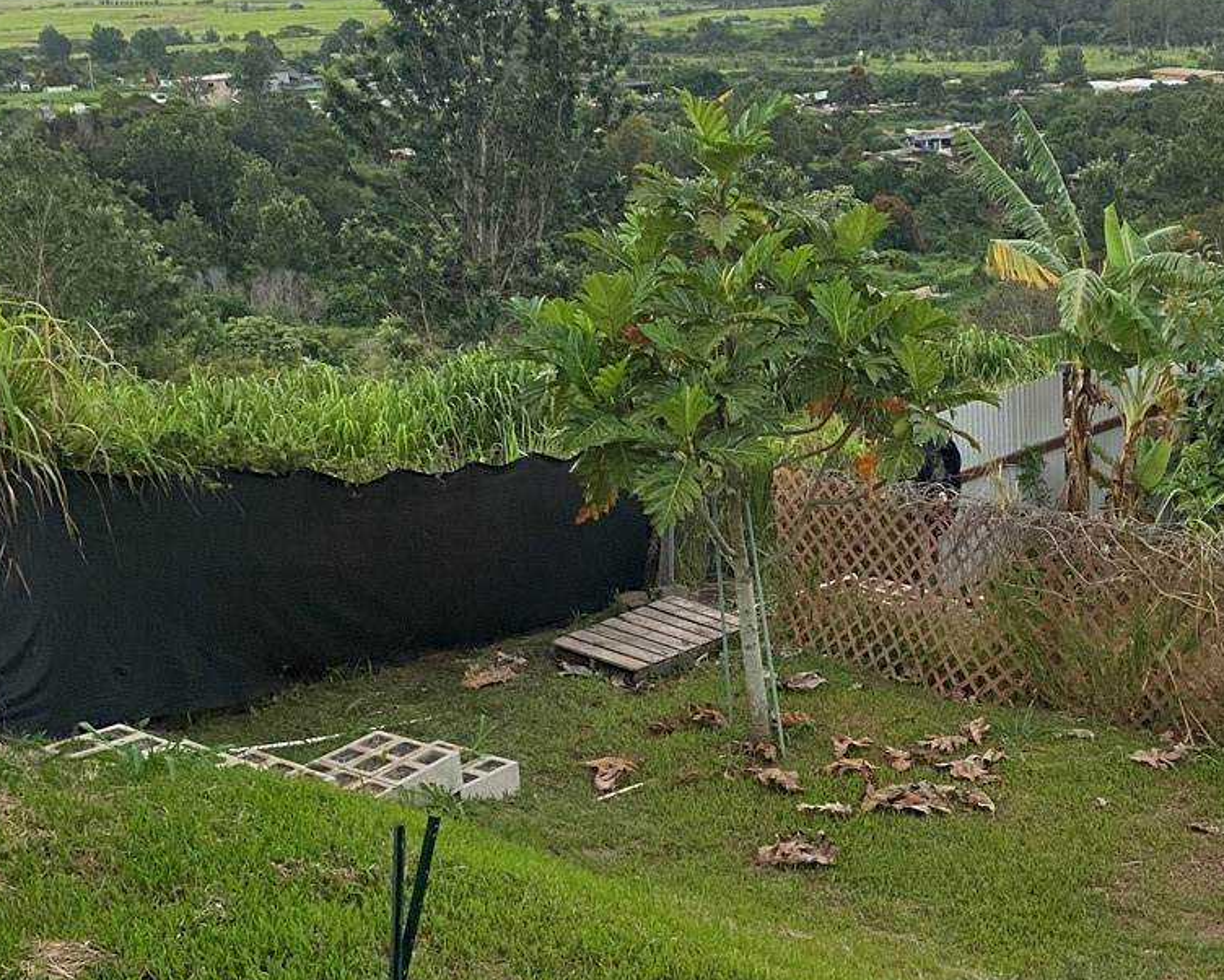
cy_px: 448
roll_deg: +3.2
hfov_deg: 34.4
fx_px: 1957
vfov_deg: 28.1
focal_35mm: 54
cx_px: 828
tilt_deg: -15.3
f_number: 1.8
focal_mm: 4.25
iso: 250
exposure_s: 1/60
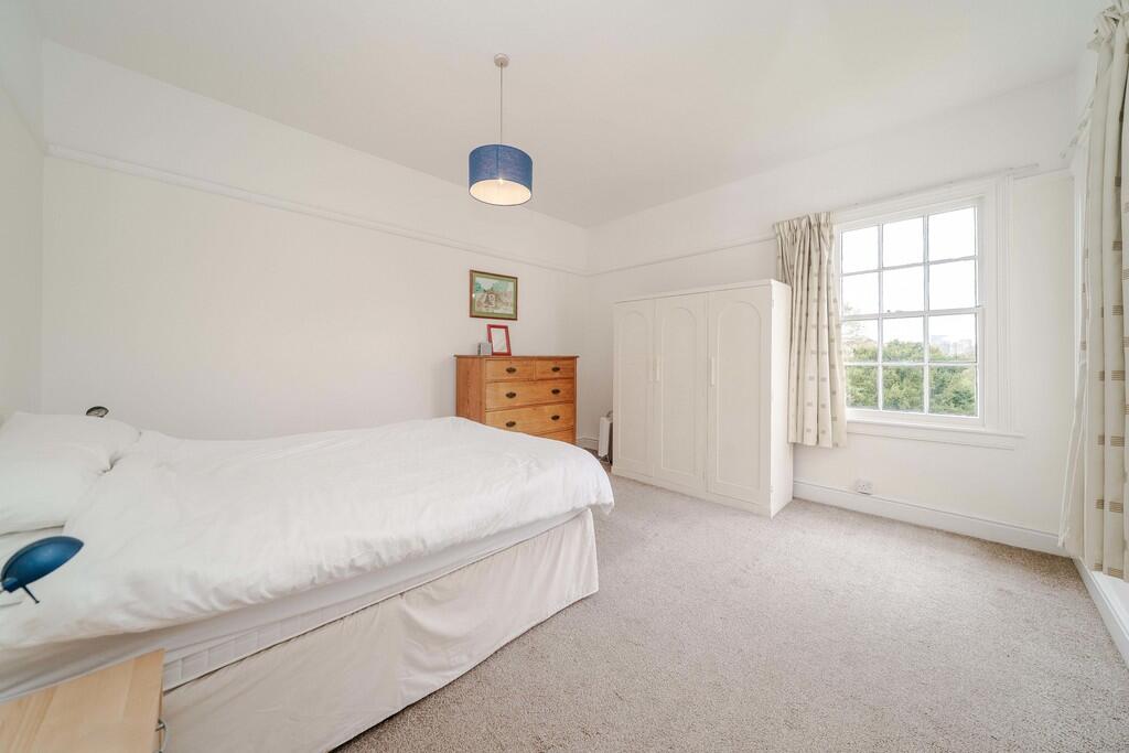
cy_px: 376
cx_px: 564
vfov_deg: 90.0
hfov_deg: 112.6
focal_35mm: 12
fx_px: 376
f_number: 4
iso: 160
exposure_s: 1/60
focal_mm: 12
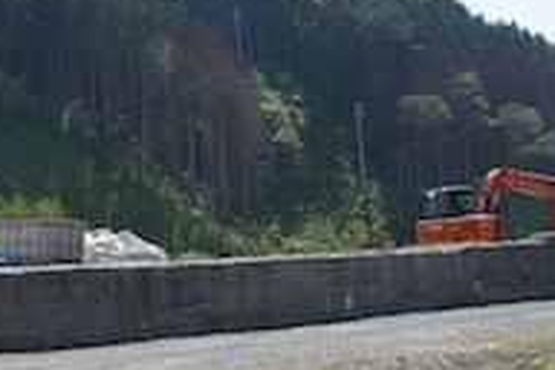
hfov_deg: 25.9
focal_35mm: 78
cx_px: 194
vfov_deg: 17.5
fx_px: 1202
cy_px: 136
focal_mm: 20
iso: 200
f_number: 7.1
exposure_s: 1/500
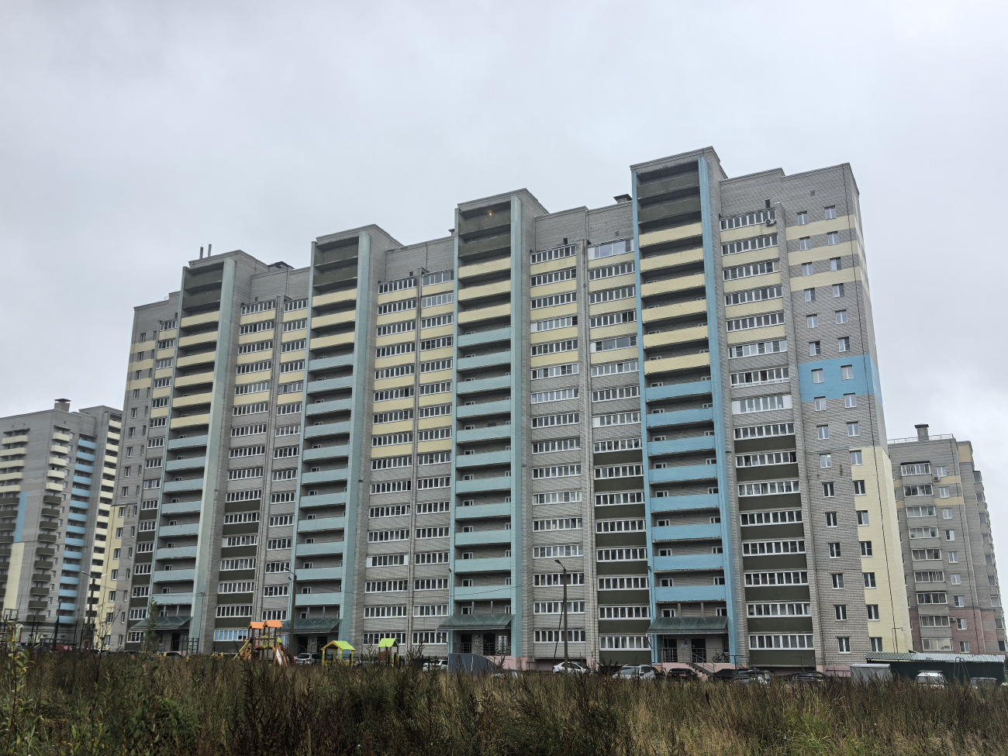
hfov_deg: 56.8
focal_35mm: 32
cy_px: 378
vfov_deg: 44.2
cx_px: 504
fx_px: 932
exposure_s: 1/120
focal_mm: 6.98
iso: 50
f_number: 2
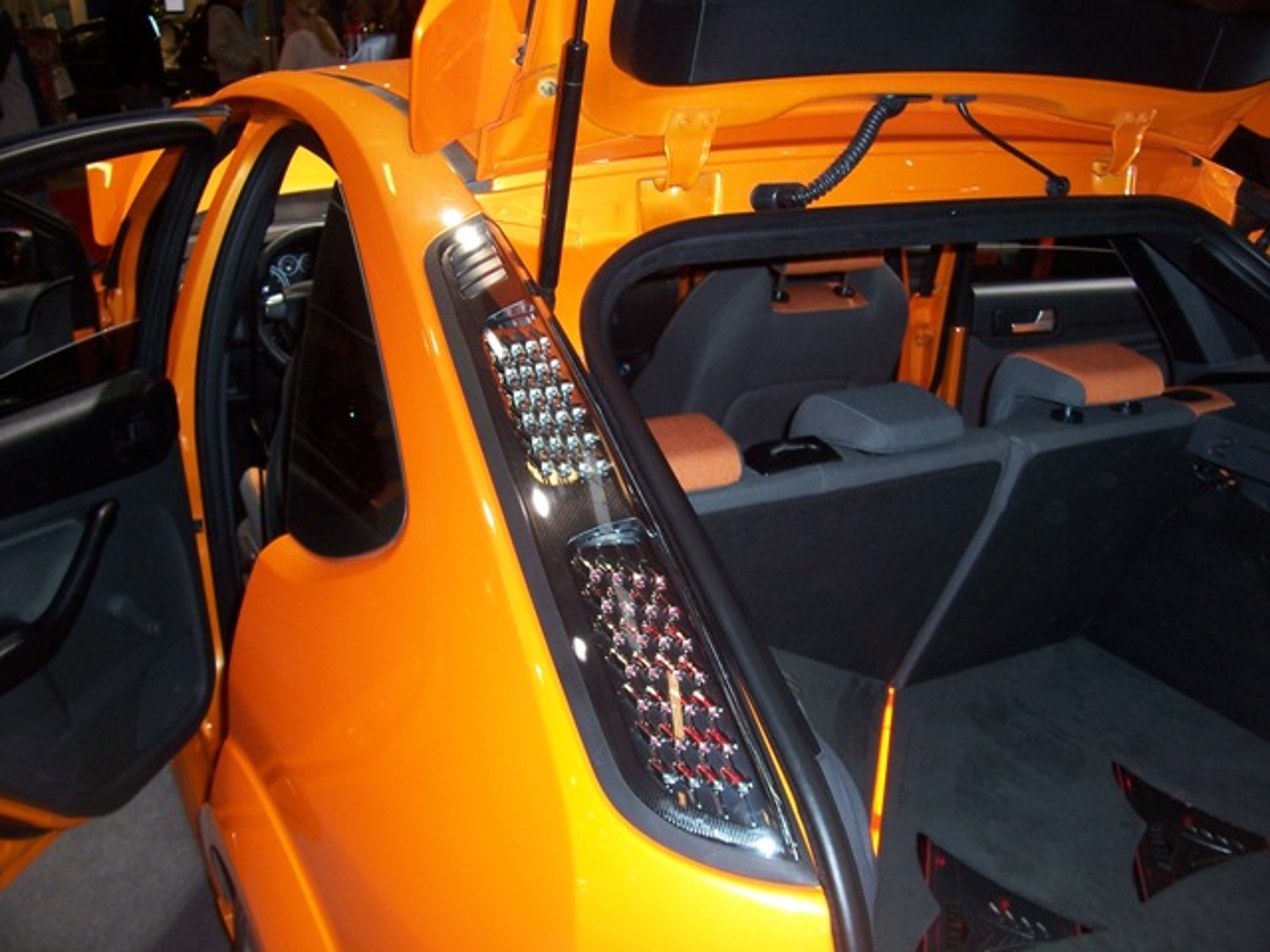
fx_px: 1247
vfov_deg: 41.8
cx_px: 635
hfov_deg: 54.0
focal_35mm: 34
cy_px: 476
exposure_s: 1/60
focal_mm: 5.6
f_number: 2.7
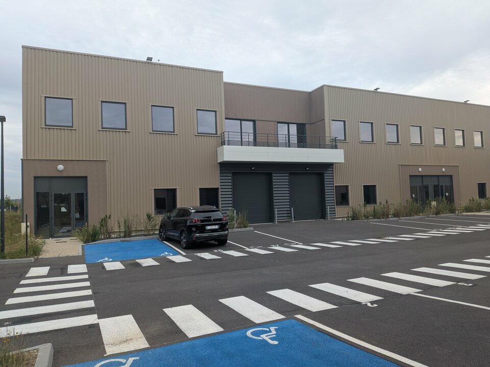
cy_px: 184
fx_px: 340
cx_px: 245
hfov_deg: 71.6
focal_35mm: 24
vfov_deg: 56.8
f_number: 1.7
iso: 30
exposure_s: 1/532
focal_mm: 4.53
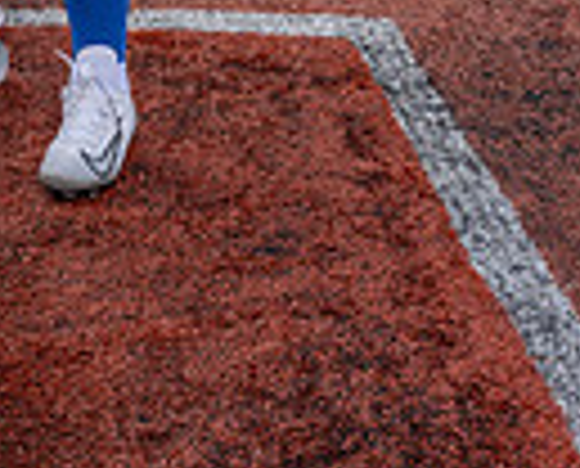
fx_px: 2135
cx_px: -58
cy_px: -508
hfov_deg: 15.1
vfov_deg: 11.2
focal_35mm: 124
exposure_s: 1/250
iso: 100
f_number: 8
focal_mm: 38
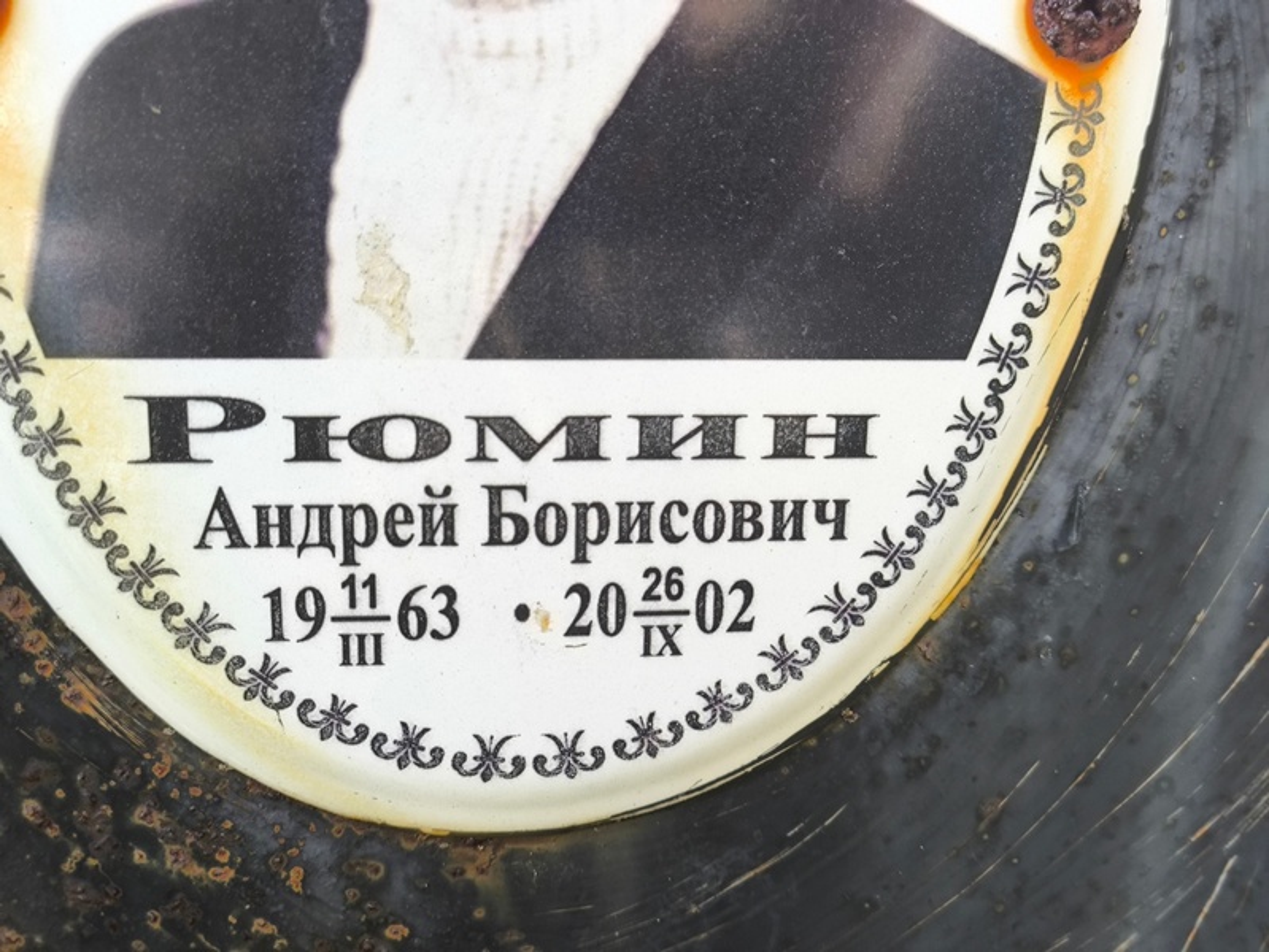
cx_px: 634
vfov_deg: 29.1
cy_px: 476
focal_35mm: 50
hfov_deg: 38.2
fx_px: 1834
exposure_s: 1/120
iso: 64
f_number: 1.7
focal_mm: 4.71
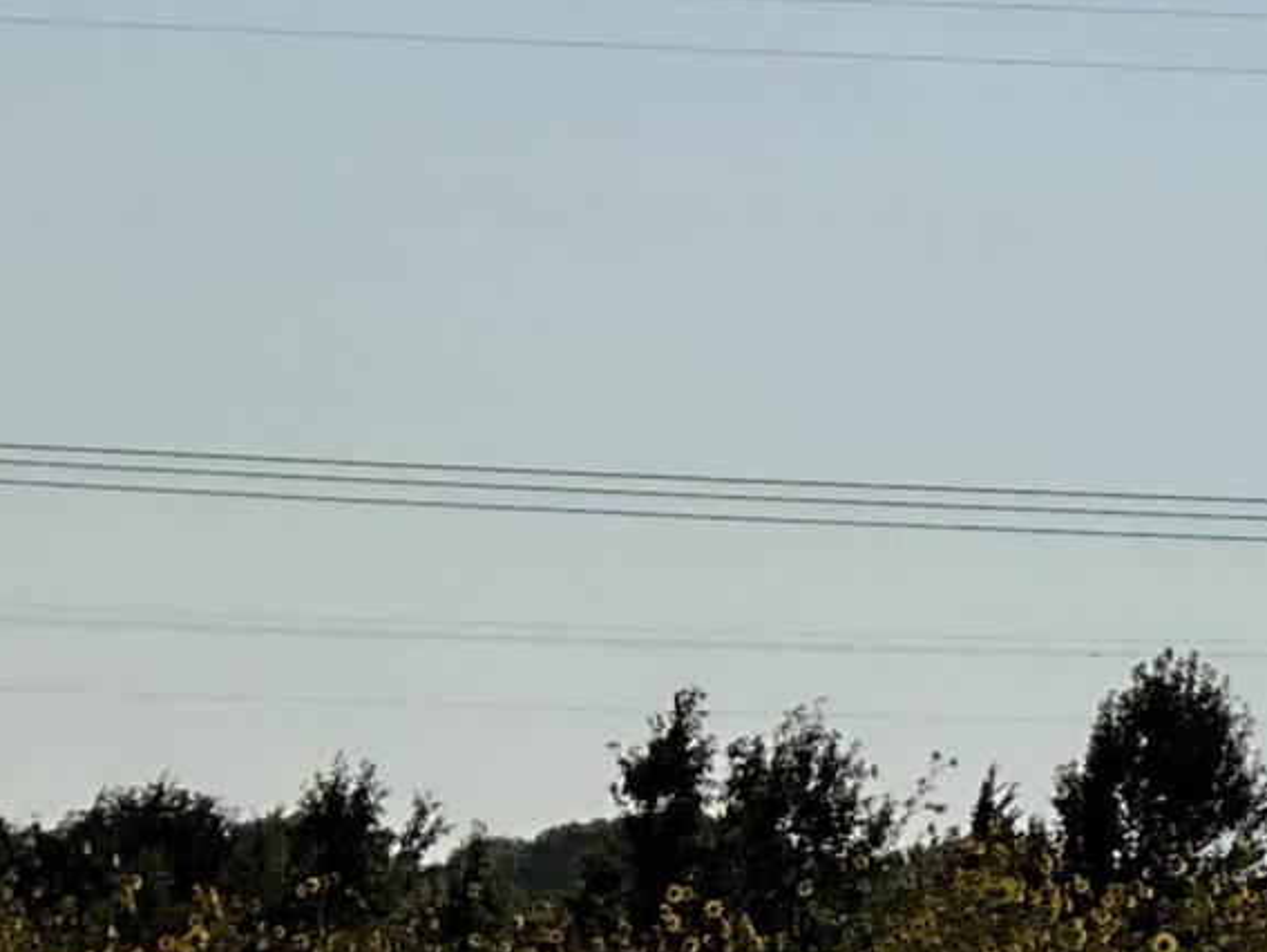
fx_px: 5750
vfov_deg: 9.5
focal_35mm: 157
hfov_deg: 10.7
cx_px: 3088
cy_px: 299
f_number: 1.8
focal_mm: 3
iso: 25
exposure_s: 1/10204
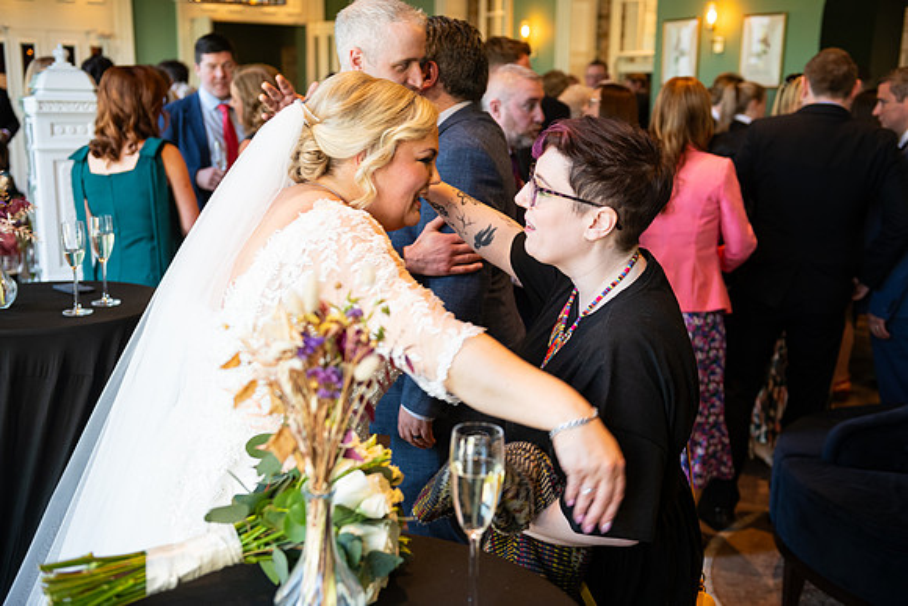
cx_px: 454
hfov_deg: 48.4
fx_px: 1009
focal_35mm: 40
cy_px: 303
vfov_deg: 33.4
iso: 800
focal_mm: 40
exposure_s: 1/160
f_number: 3.5
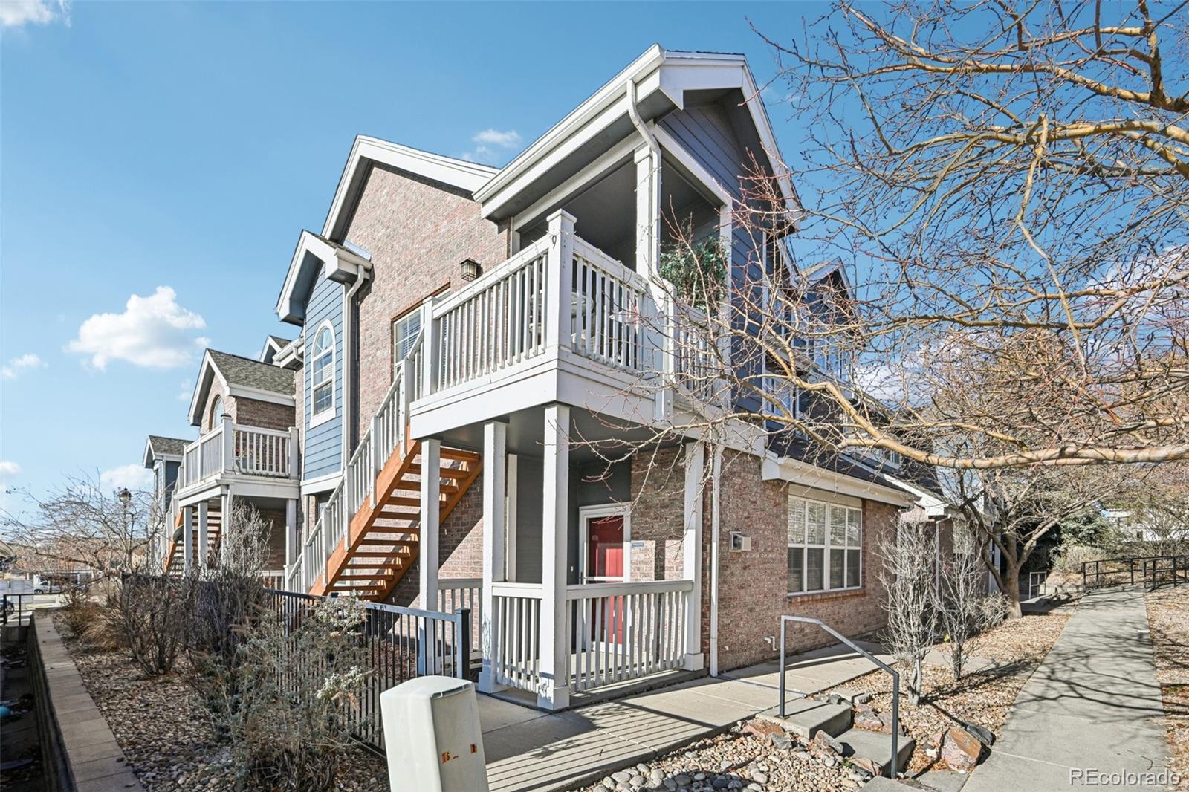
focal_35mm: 16
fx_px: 512
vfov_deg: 75.5
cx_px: 594
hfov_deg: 98.6
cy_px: 396
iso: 64
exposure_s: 1/200
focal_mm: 15.5
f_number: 8
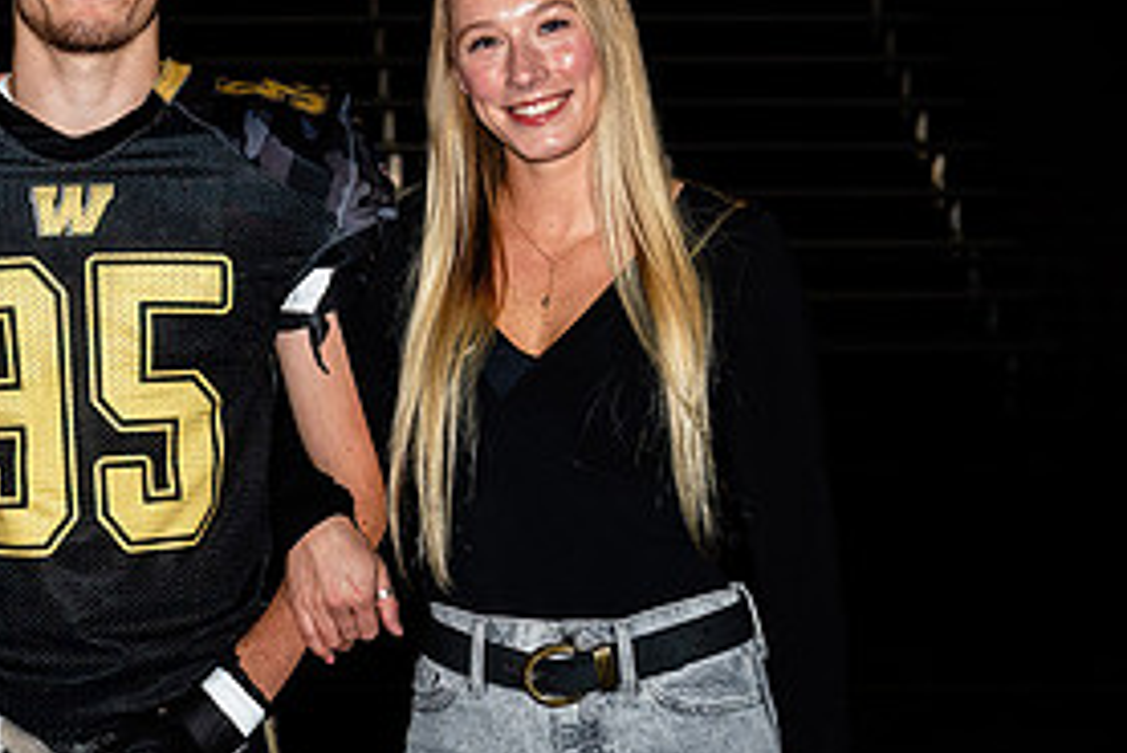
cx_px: -11
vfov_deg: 8.1
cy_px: 434
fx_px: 5293
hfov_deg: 12.0
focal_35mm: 169
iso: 320
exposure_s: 1/200
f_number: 5
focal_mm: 48
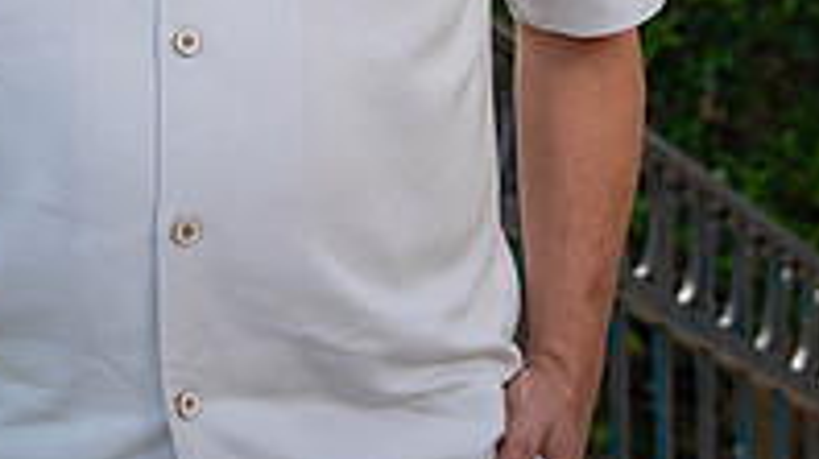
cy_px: -300
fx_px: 2929
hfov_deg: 15.8
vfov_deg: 8.7
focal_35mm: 135
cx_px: 211
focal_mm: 44
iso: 100
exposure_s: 1/160
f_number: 5
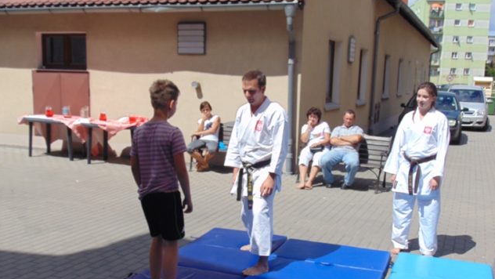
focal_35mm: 43
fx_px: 565
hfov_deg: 47.3
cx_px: 248
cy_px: 180
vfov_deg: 27.6
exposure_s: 1/200
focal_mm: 6.9
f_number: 8.5
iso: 80
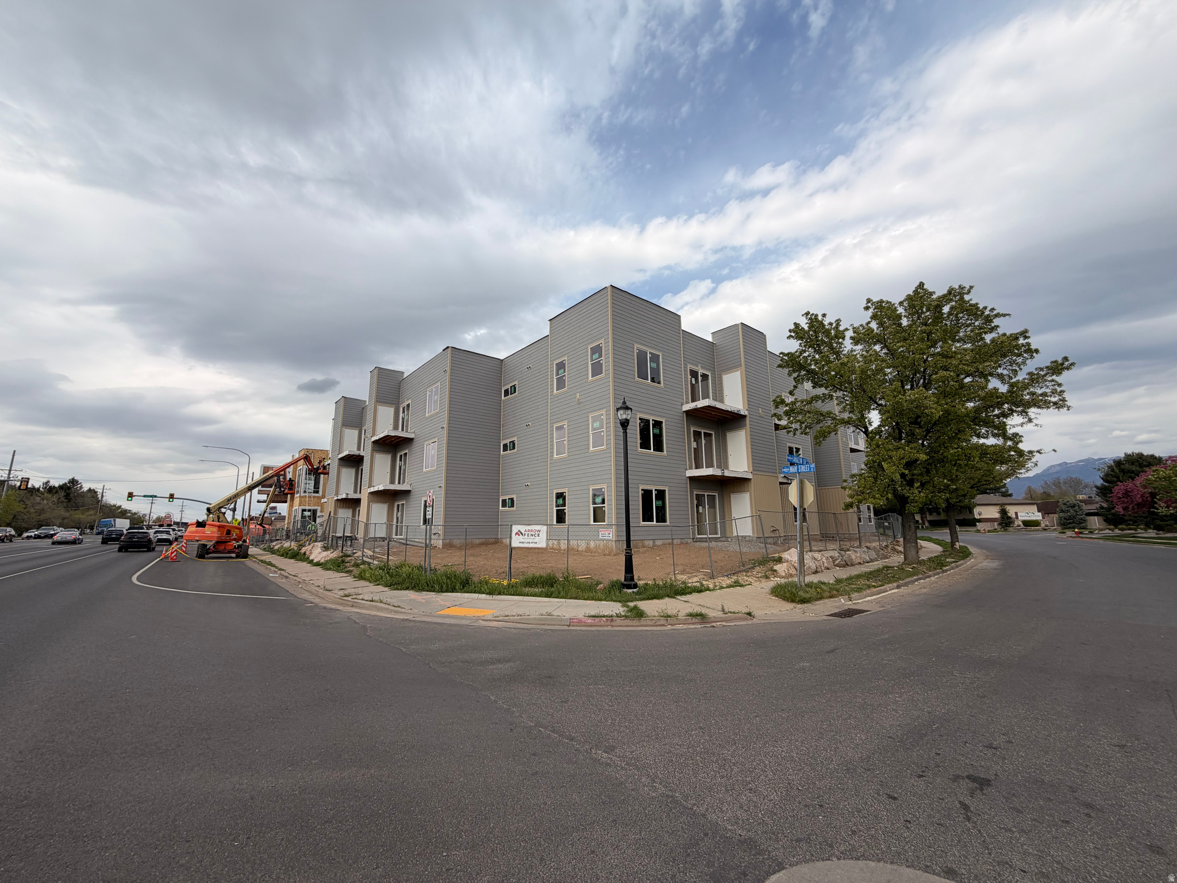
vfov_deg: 85.7
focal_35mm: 14
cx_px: 588
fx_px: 476
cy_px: 442
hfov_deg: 102.1
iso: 20
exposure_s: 1/1017
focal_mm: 2.22
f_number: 2.2
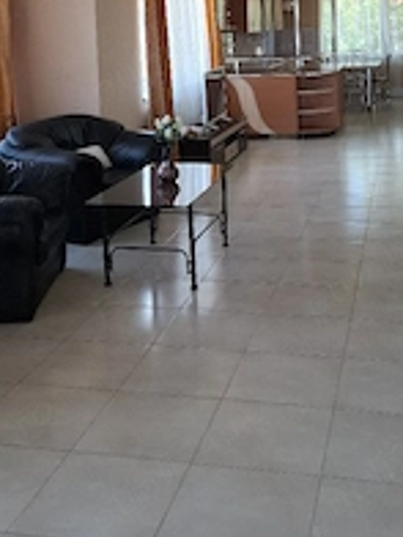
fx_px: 730
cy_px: 71
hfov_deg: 30.8
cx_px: 233
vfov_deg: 38.2
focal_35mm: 47
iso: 100
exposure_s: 1/100
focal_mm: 5.54
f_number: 1.8
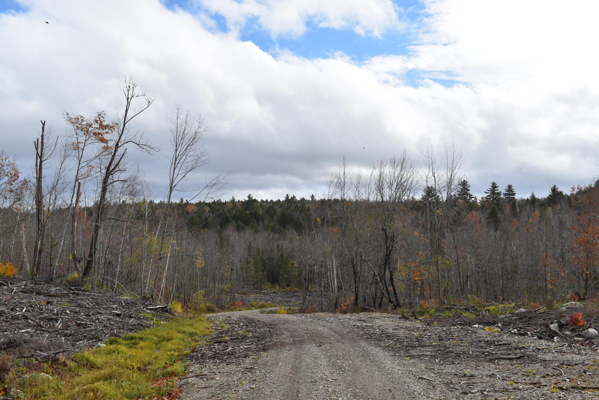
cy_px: 200
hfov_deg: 51.3
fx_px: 624
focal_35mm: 38
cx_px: 300
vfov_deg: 35.5
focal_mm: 25
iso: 100
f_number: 9
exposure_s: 1/200
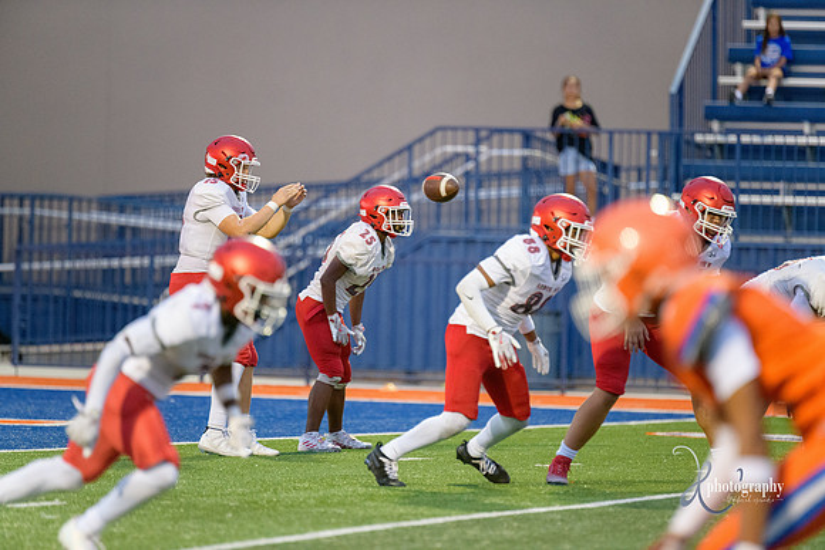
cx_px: 412
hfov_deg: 6.9
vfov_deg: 4.6
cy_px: 275
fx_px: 6876
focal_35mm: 300
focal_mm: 300
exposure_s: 1/800
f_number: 2.8
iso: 5600
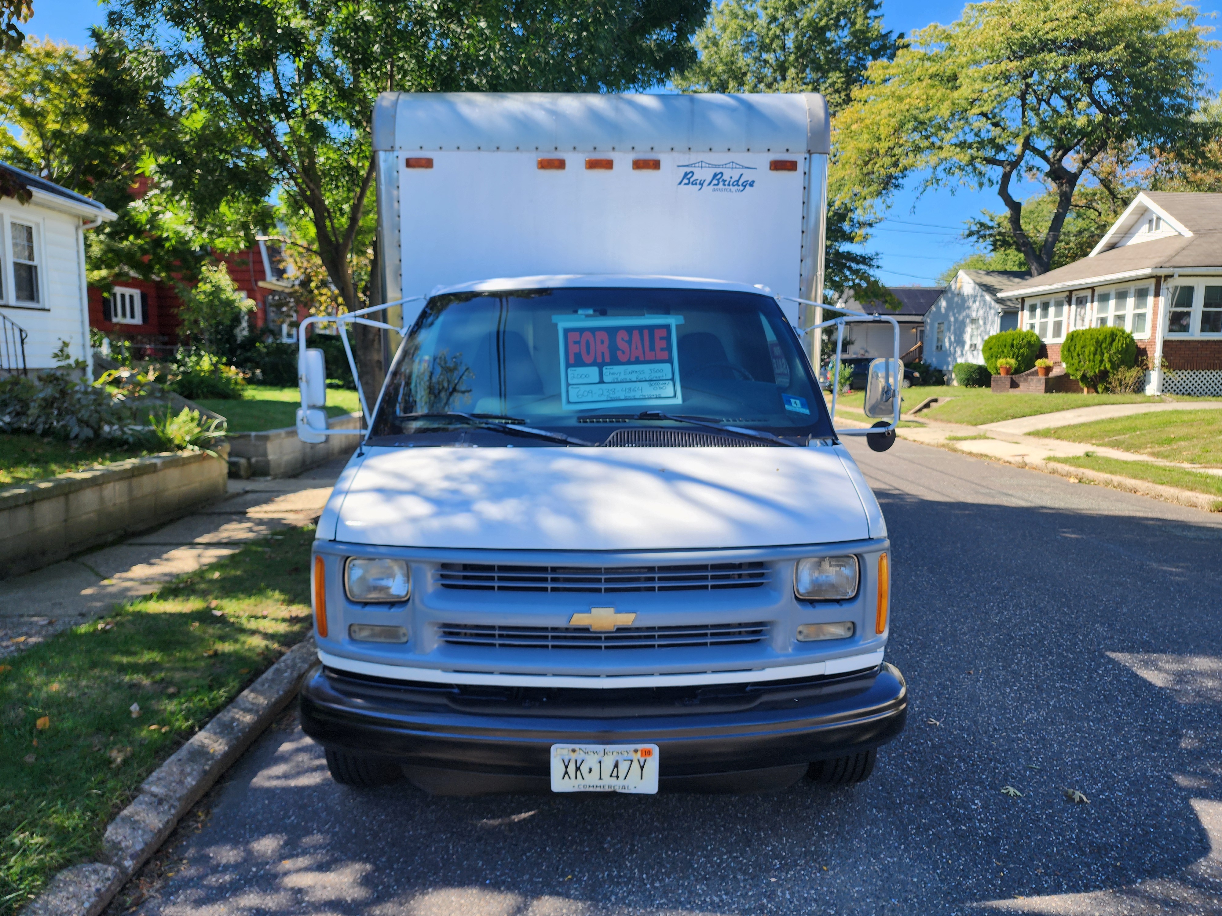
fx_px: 812
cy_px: 458
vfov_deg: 58.9
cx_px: 611
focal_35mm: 23
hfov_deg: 73.9
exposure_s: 1/369
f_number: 1.8
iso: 12
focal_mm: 6.4
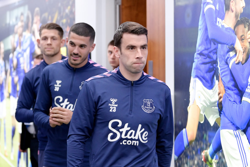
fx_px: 486
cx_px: 125
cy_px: 84
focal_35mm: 70
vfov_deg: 19.5
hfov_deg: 28.8
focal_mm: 70
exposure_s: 1/1000
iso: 2000
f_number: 2.8
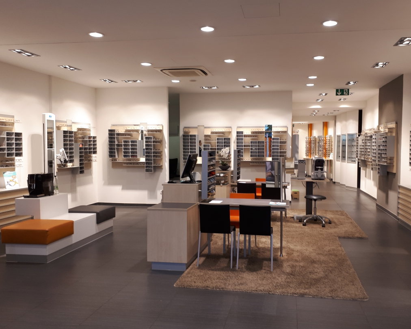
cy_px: 166
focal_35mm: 30
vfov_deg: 48.5
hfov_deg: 58.6
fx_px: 365
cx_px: 227
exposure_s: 1/33
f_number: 1.9
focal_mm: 3.6
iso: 40
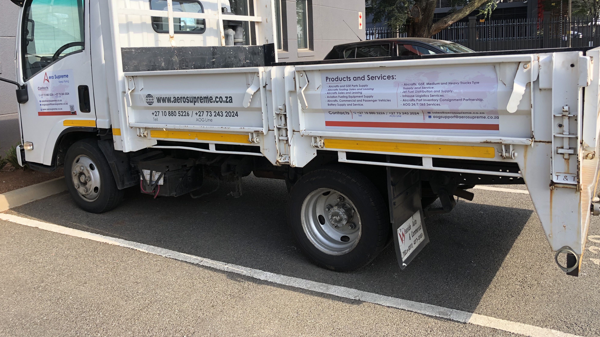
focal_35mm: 31
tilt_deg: -7.3
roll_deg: +2.5
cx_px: 299
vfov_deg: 37.5
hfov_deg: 62.6
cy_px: 120
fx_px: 493
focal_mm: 4
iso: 20
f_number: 1.8
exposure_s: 1/505
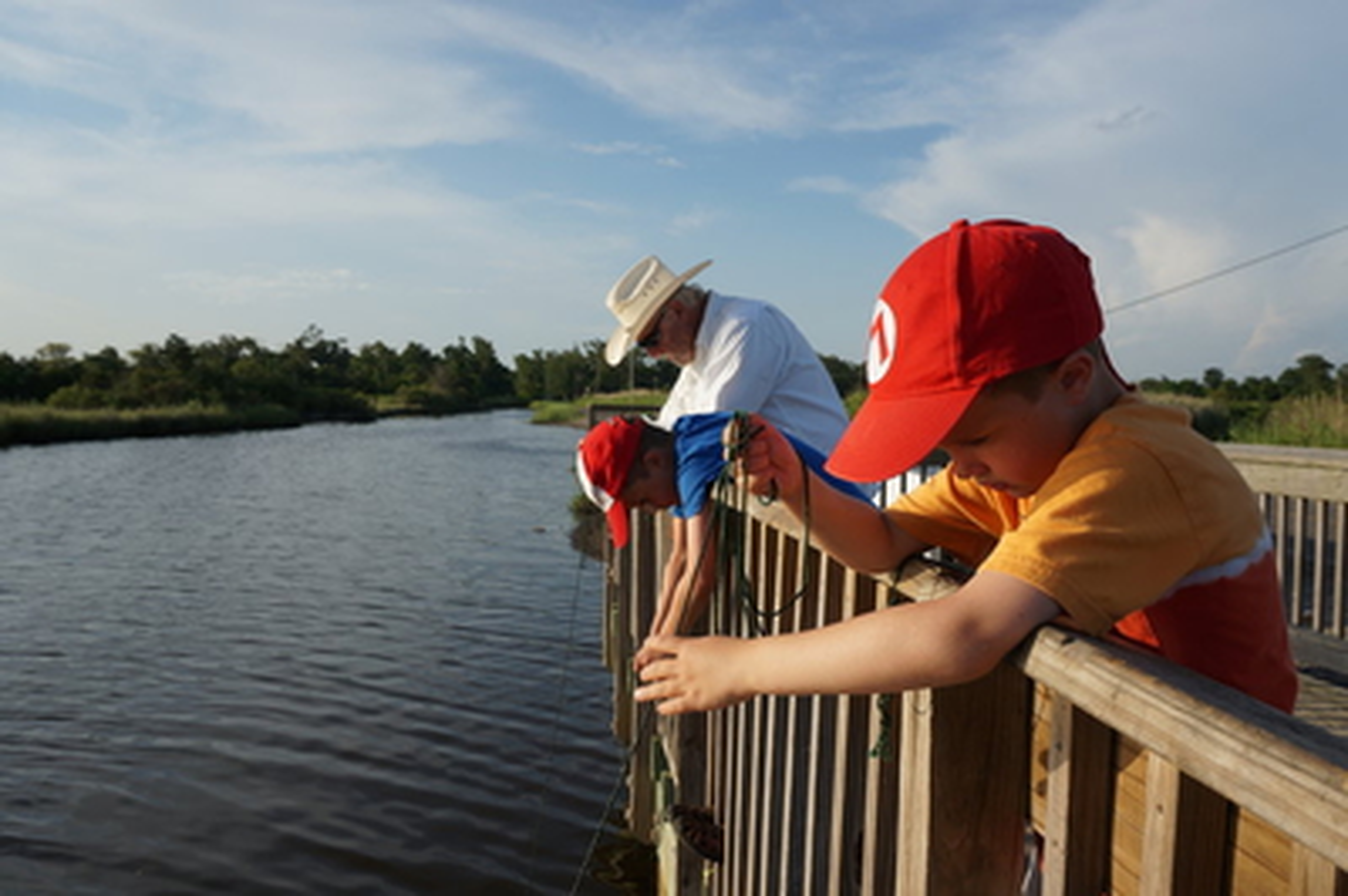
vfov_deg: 45.6
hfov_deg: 64.6
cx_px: 674
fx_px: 1066
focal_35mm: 28
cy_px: 448
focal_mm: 19
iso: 100
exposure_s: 1/250
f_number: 8
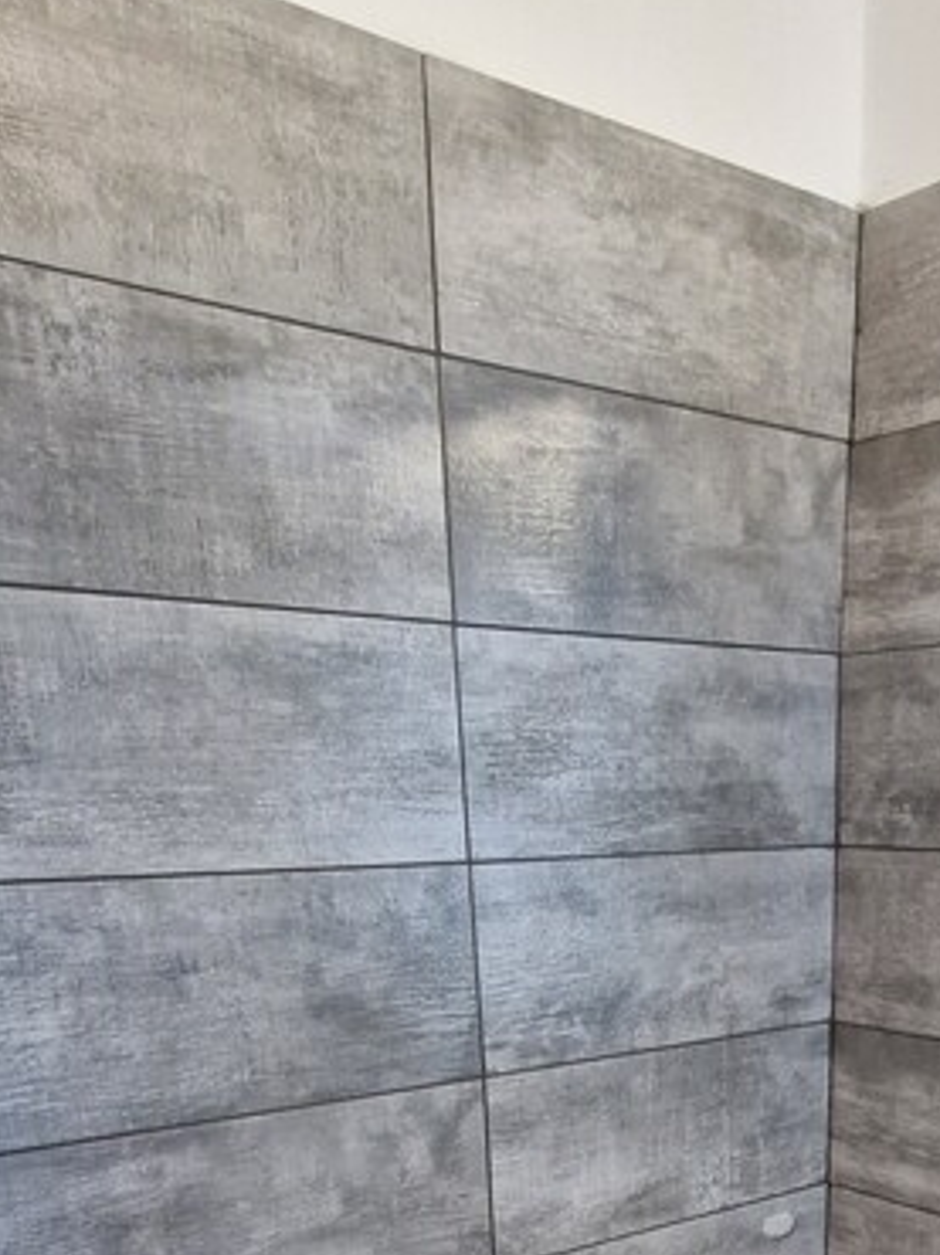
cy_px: 1255
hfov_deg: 38.7
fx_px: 1305
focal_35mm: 36
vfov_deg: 43.9
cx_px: 692
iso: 250
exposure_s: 1/50
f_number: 2.2
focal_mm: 1.74
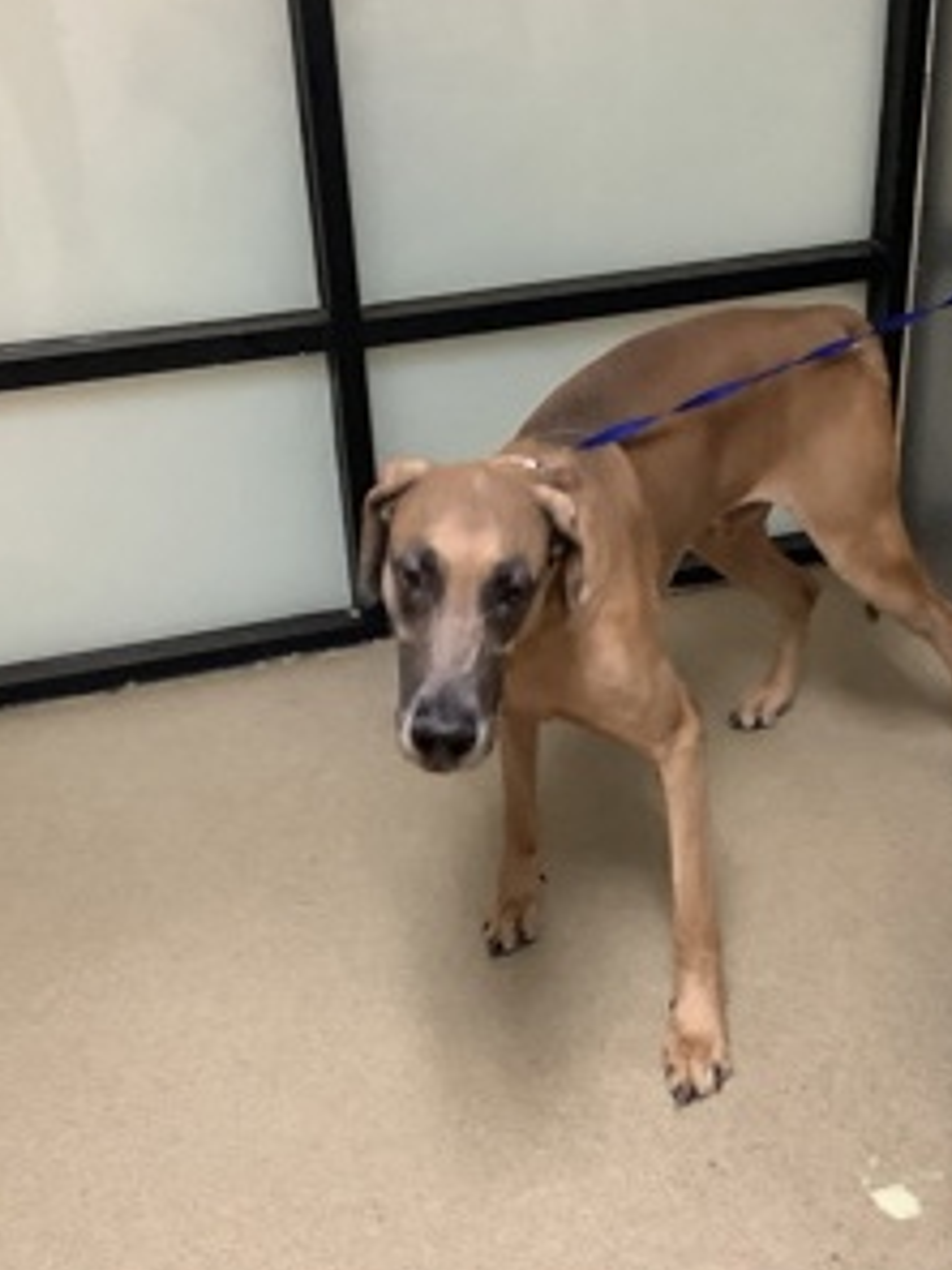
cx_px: 560
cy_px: 656
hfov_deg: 32.8
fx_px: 1613
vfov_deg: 42.9
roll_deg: +3.1
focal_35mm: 44
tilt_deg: -30.6
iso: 400
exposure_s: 1/40
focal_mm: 3.3
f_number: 2.4
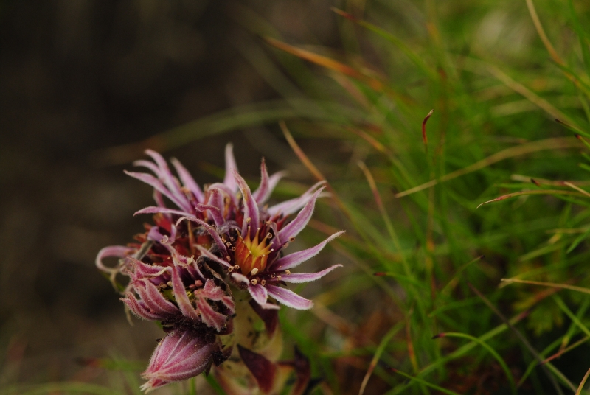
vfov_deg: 10.8
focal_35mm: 128
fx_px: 2093
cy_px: 198
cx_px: 295
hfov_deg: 16.0
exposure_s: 1/160
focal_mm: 85
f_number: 7.1
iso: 400
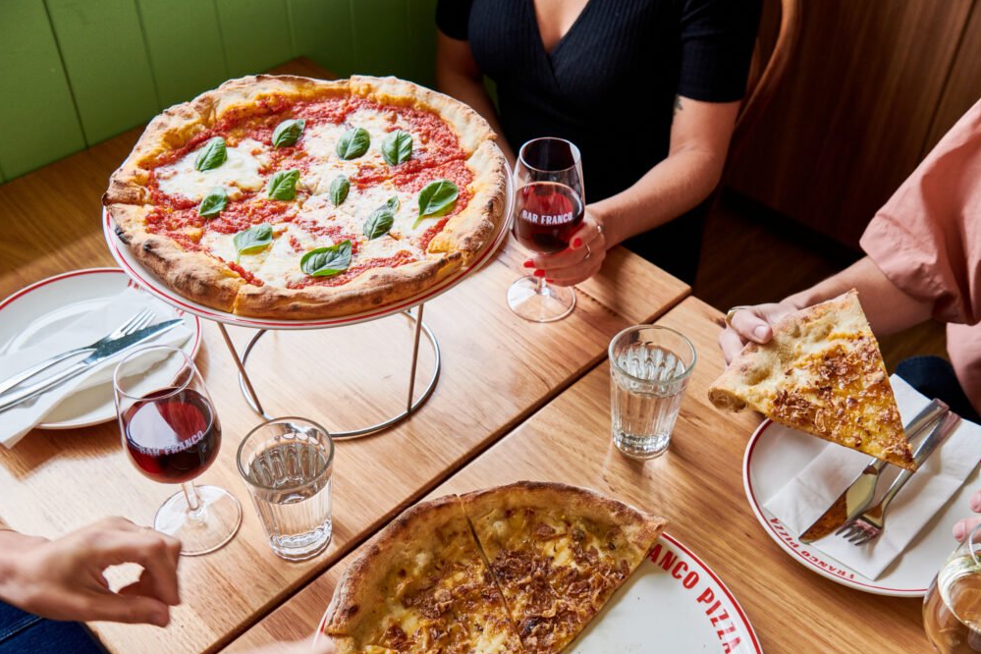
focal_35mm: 41
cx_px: 489
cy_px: 333
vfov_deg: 32.6
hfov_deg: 47.4
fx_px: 1117
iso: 640
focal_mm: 40
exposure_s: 1/160
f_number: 6.3
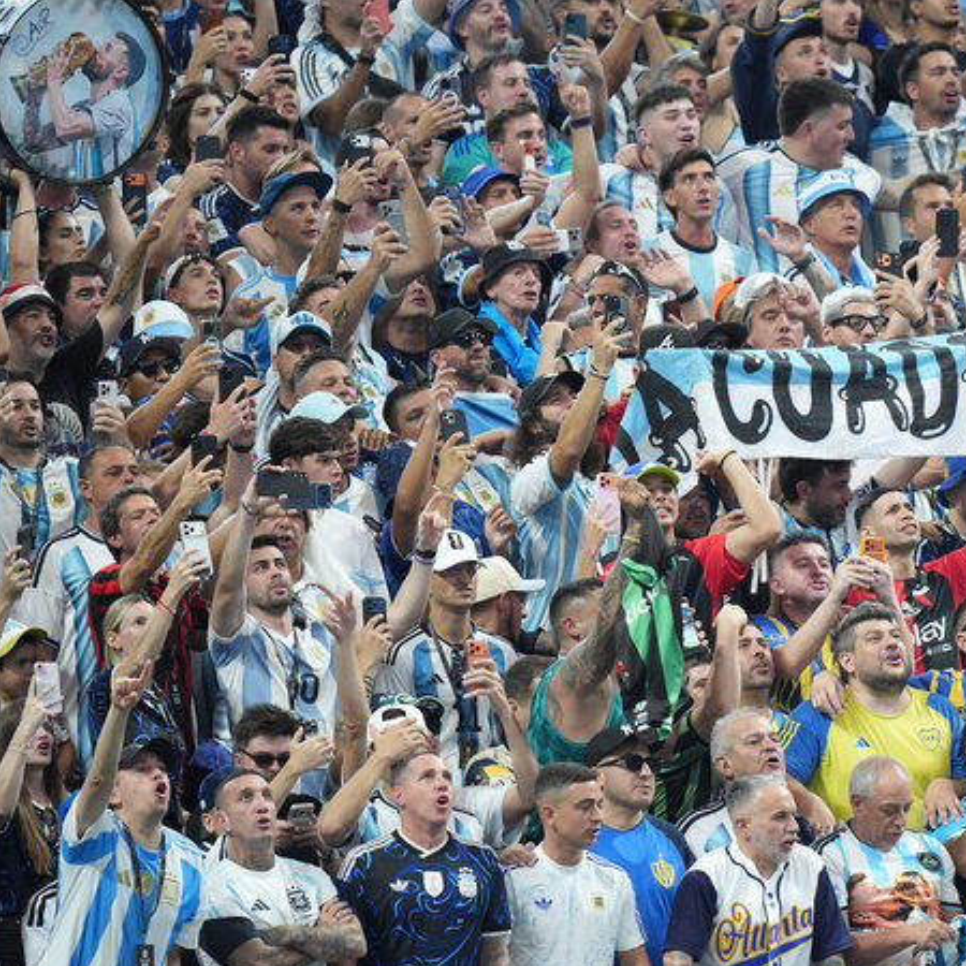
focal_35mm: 773
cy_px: 455
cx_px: 925
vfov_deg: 2.3
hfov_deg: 2.3
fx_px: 24405
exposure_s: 1/2000
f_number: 2.8
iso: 6400
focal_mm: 400
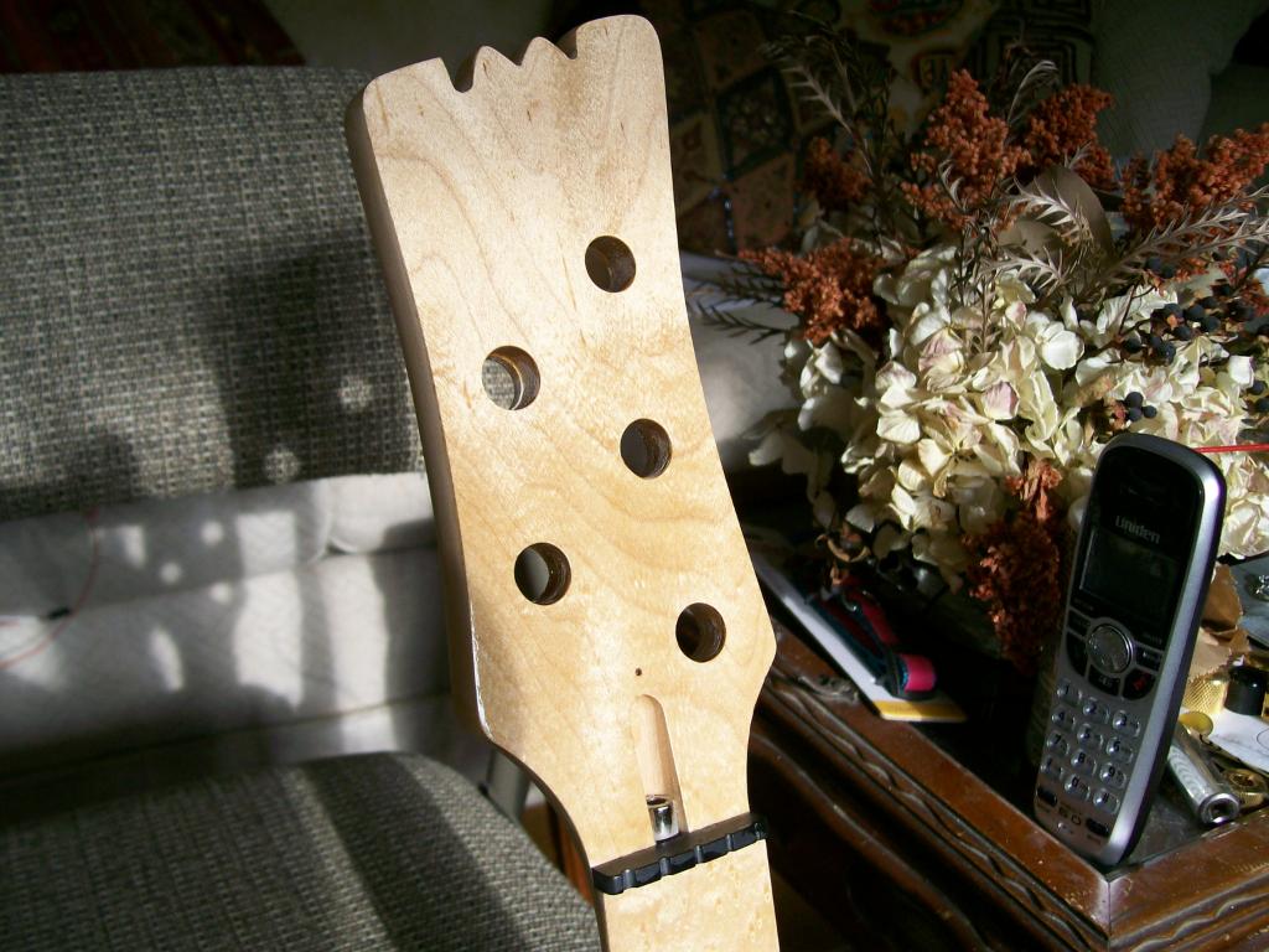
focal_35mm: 36
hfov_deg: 51.4
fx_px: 1320
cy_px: 476
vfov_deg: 39.7
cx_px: 634
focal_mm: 6
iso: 80
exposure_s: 1/93
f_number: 2.7
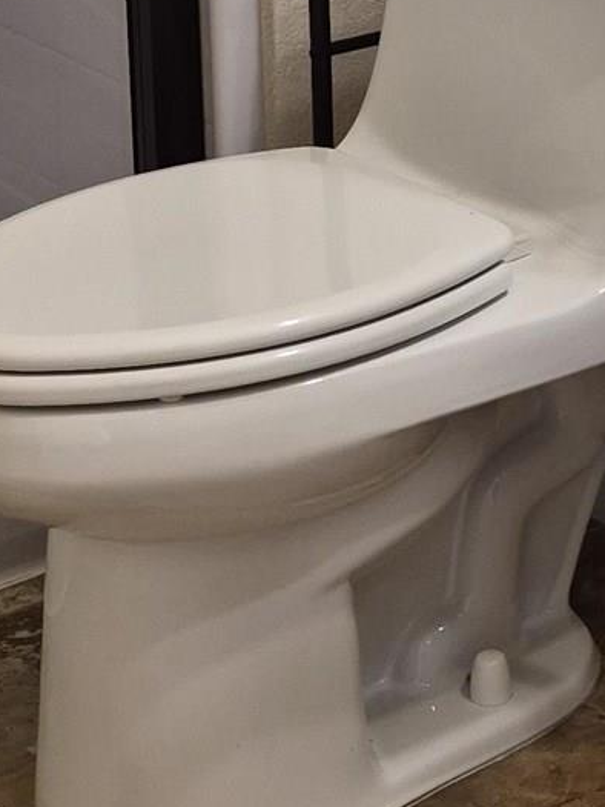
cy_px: -97
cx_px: 679
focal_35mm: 101
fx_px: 2353
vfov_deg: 18.6
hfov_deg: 14.3
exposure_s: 1/120
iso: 250
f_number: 1.8
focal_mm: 5.4
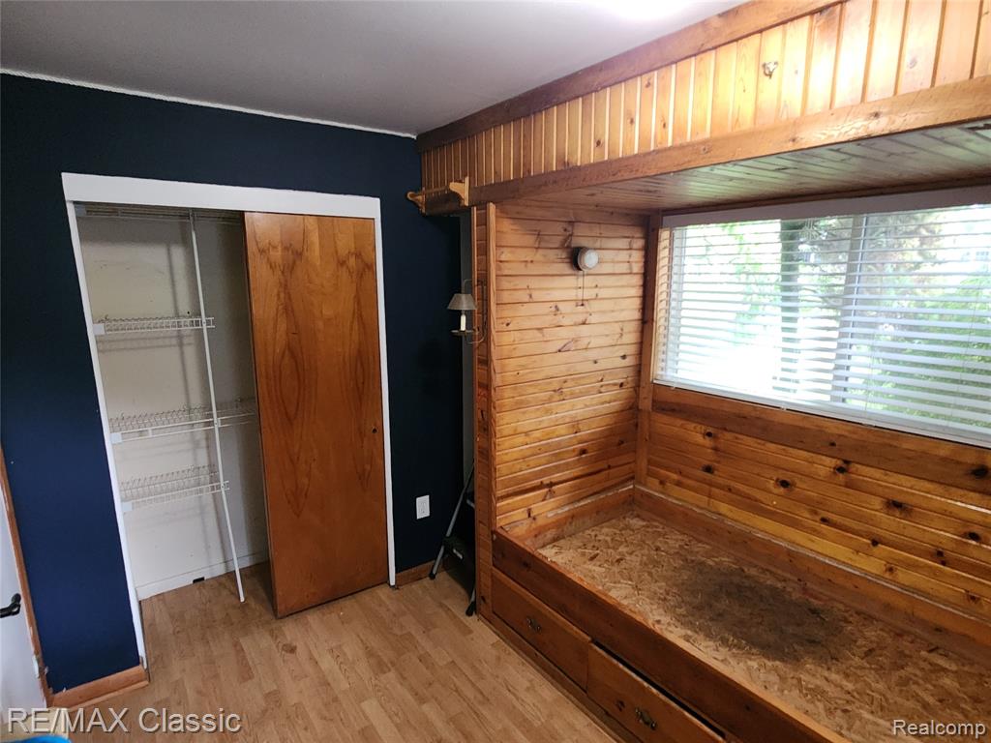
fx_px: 372
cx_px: 496
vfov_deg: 89.9
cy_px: 372
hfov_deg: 106.2
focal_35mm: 13
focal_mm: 2.2
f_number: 2.2
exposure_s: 1/30
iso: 640
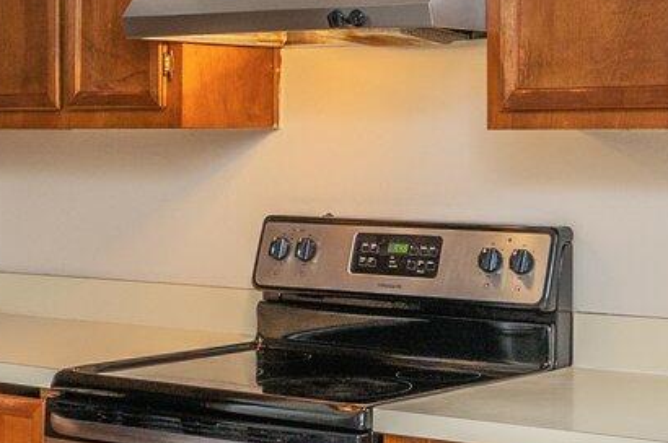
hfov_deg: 22.4
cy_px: 171
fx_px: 1667
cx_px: 523
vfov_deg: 15.1
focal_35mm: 90
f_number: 9
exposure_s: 1/30
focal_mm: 18
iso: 320
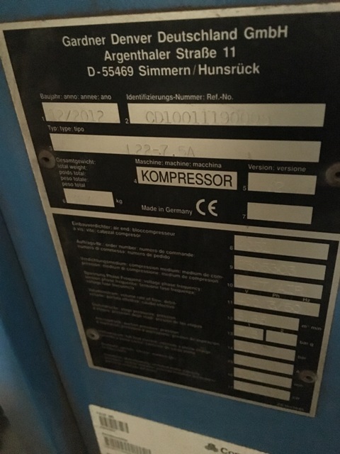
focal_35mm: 29
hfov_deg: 48.2
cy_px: 227
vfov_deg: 61.7
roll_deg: +5.4
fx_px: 380
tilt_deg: -32.3
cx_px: 170
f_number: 2.2
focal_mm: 4.15
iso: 2000
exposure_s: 1/17
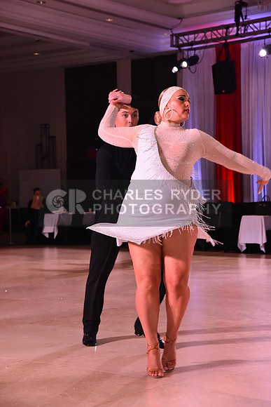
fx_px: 846
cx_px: 136
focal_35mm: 75
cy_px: 204
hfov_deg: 18.2
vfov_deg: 27.0
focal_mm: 75
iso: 2500
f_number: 6.3
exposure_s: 1/320
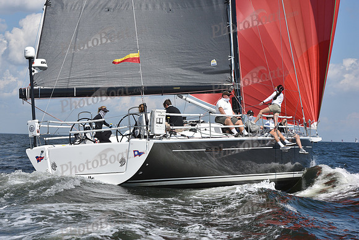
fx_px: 977
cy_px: 120
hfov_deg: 20.8
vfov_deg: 14.0
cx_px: 180
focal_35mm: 98
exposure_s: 1/1250
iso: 320
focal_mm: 98
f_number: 10
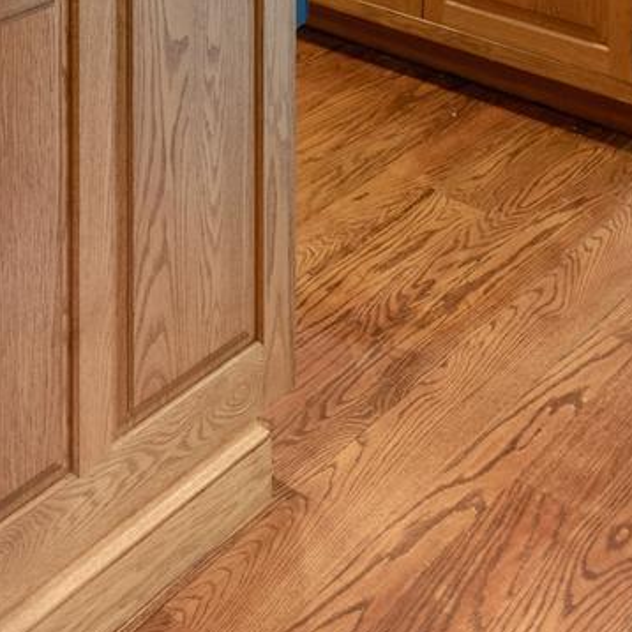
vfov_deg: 19.0
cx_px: 221
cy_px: -525
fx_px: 1405
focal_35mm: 68
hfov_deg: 25.3
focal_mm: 14
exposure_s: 1/2.5
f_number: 8
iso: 400
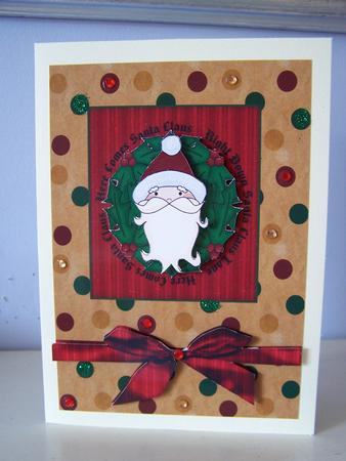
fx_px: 506
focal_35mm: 38
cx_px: 173
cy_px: 230
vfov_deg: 49.0
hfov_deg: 37.8
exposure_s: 1/30
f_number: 2.8
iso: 140
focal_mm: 6.3
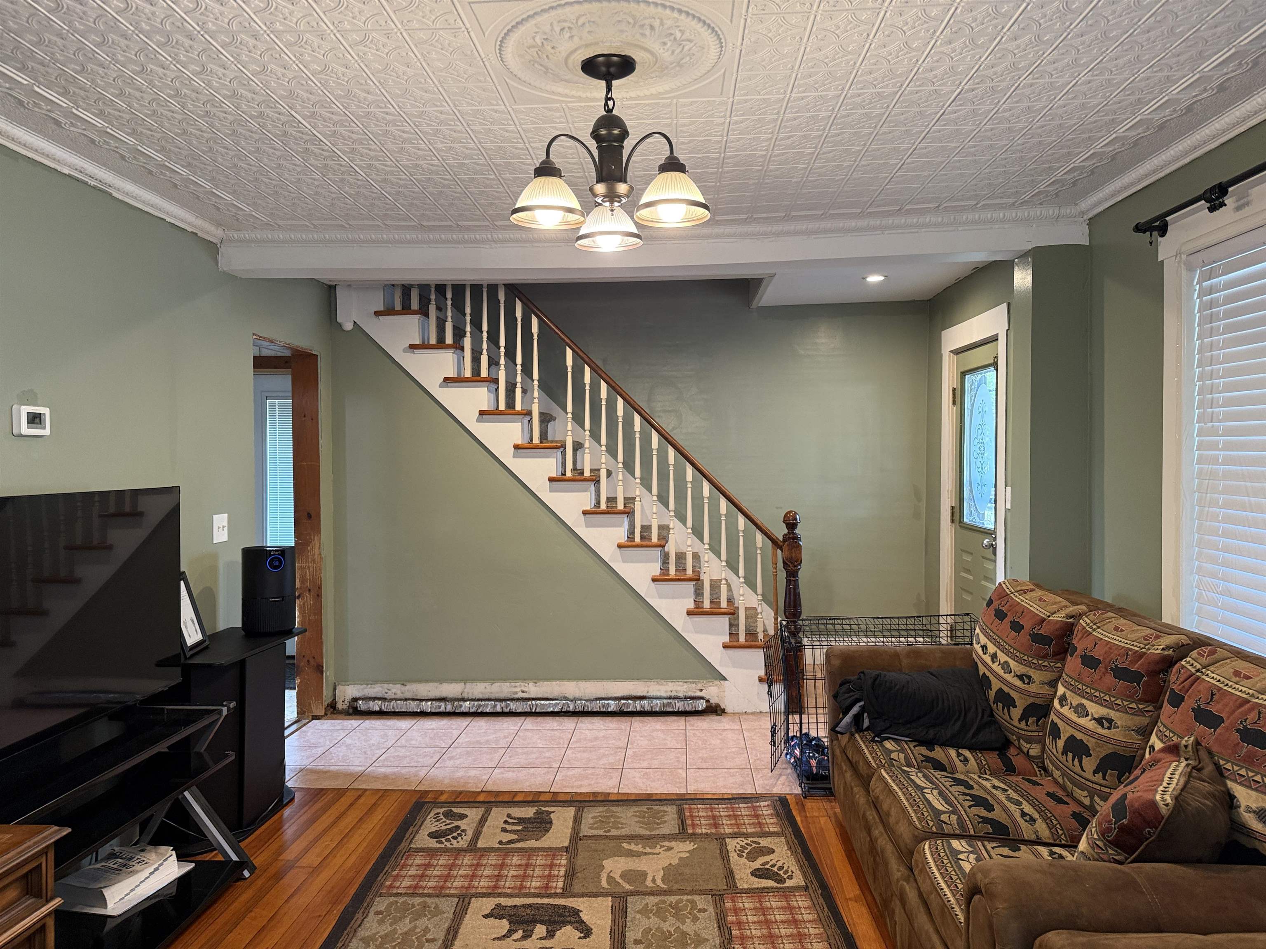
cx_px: 633
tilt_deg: +0.3
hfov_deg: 71.6
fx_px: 878
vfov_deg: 56.8
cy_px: 474
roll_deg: +0.3
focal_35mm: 24
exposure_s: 1/60
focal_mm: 6.76
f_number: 1.78
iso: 200
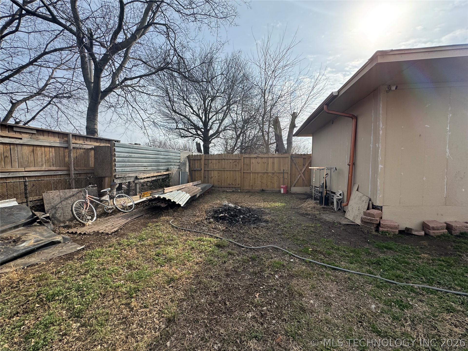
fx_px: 189
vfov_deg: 85.7
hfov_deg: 102.1
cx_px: 234
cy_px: 176
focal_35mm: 14
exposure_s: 1/1217
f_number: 2.2
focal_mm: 2.22
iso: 50
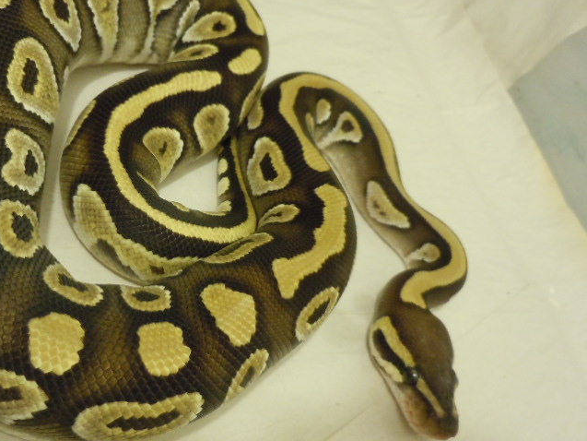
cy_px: 212
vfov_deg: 32.2
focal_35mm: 45
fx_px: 763
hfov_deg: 41.6
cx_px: 204
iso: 400
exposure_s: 1/15
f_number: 3.7
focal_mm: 5
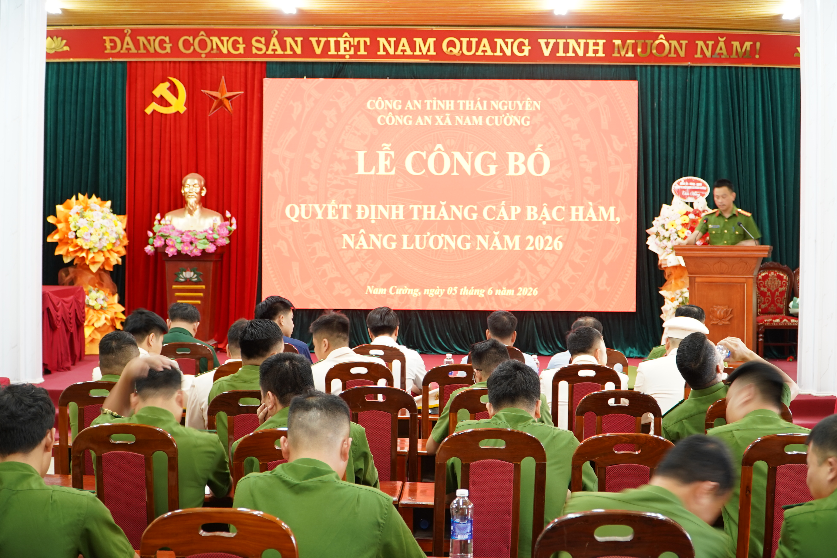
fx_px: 1139
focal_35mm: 49
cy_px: 279
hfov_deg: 40.3
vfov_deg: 27.5
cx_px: 418
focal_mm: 33
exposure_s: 1/6
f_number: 4
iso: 250
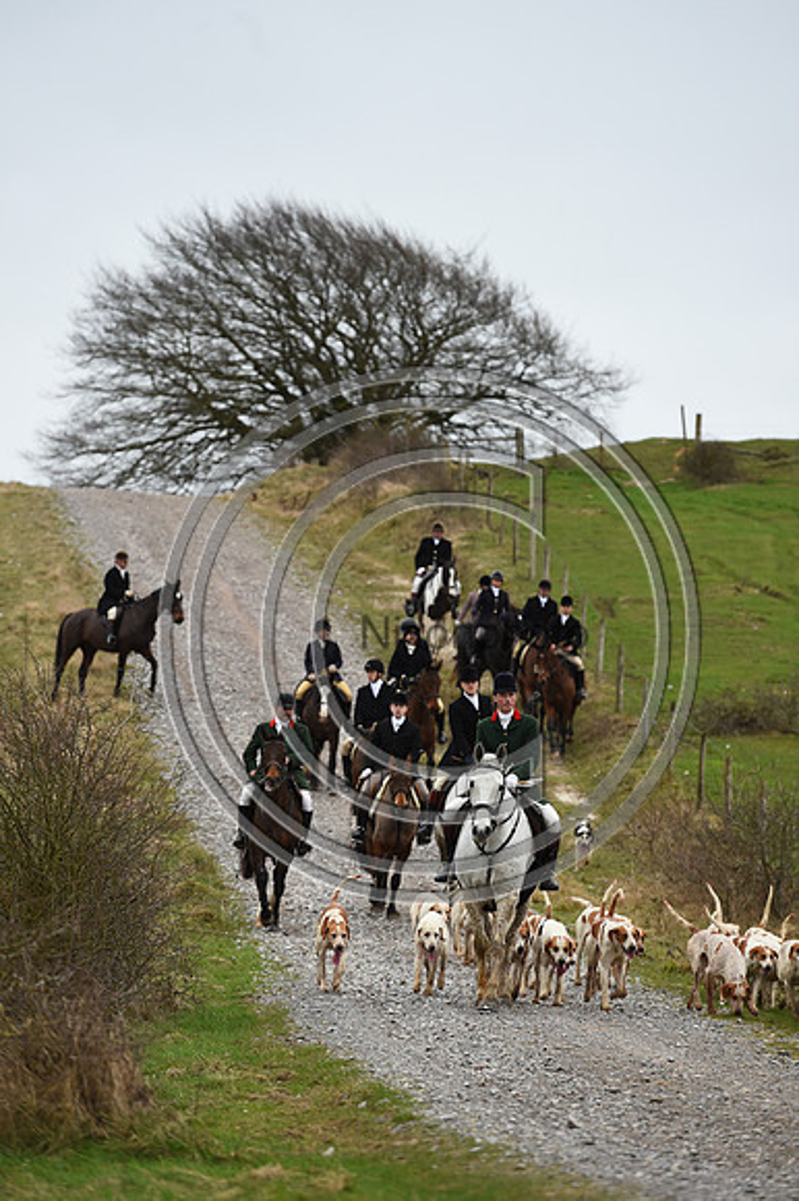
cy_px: 600
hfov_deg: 7.4
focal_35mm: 185
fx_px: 6166
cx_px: 400
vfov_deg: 11.1
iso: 1600
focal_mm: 185
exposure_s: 1/1250
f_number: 4.5
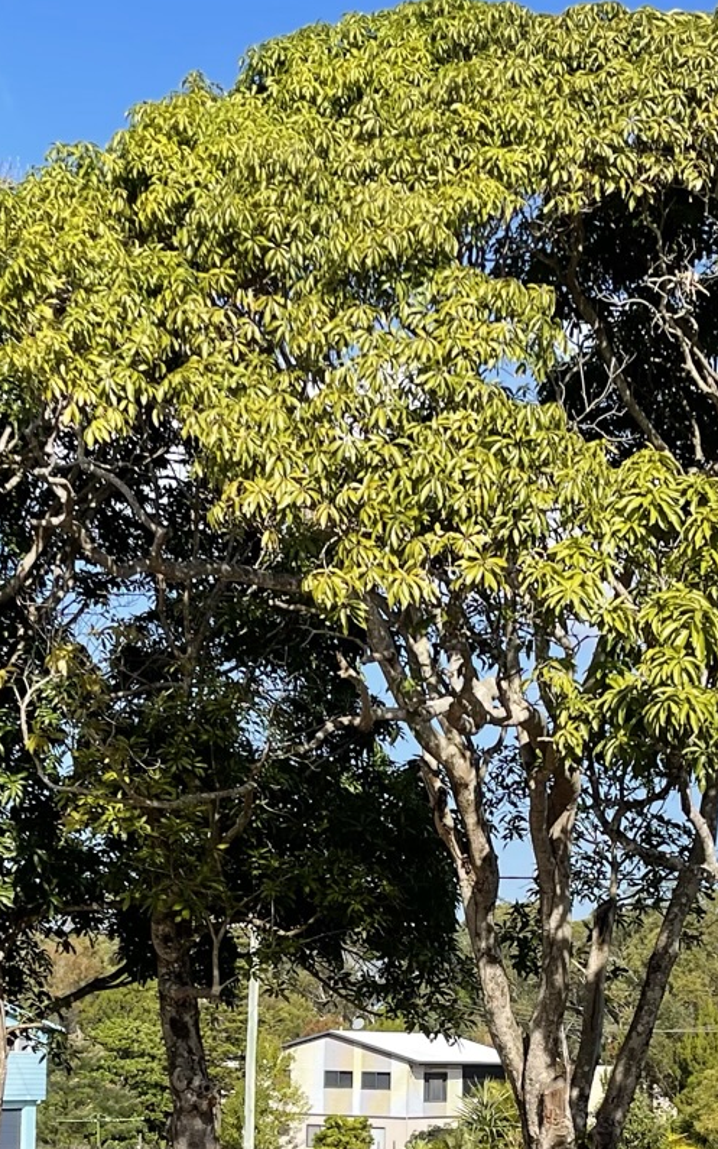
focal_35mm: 71
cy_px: 990
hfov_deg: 18.3
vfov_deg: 28.1
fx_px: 2223
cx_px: 452
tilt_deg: +0.7
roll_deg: -1.9
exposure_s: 1/1946
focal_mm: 5.1
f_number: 1.6
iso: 32
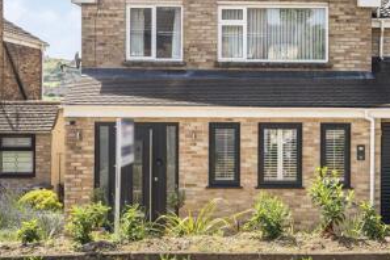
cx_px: 288
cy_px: 81
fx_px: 520
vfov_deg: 27.8
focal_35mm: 48
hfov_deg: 40.1
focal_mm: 30
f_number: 8
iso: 100
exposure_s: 1/125
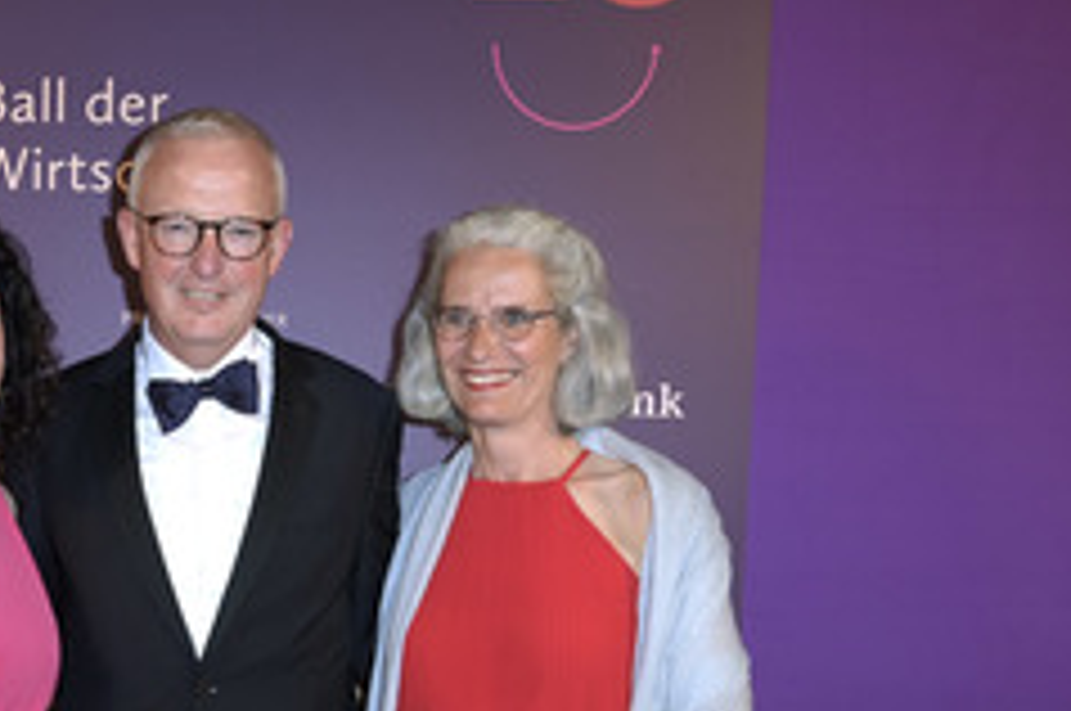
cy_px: 634
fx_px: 1634
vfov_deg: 23.9
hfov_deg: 34.7
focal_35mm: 55
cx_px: 155
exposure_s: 1/250
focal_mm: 29
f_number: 5.6
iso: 500
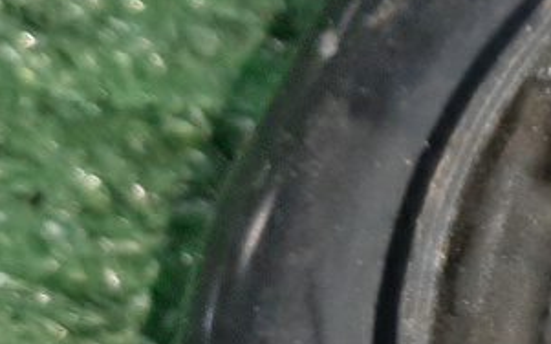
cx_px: 1021
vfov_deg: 9.9
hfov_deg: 13.9
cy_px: 324
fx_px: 1982
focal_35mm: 132
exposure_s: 1/50
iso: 101
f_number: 1.7
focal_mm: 3.93
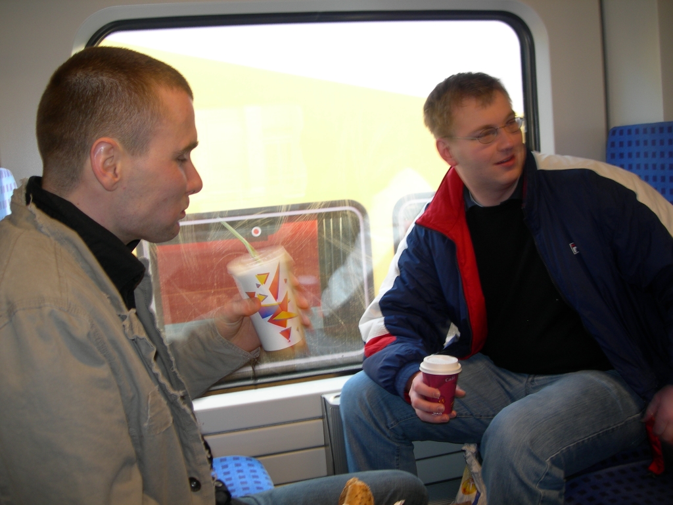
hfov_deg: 49.0
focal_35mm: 38
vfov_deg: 37.7
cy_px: 252
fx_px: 739
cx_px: 336
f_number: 2.8
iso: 50
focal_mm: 7.8
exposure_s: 1/16.1
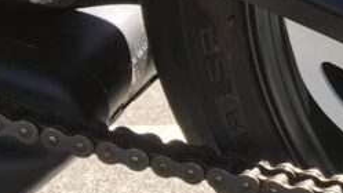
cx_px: 634
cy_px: 15
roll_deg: +2.8
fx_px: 1182
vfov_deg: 9.3
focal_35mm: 130
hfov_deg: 14.4
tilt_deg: -7.3
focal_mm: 4.15
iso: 25
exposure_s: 1/373
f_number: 2.2
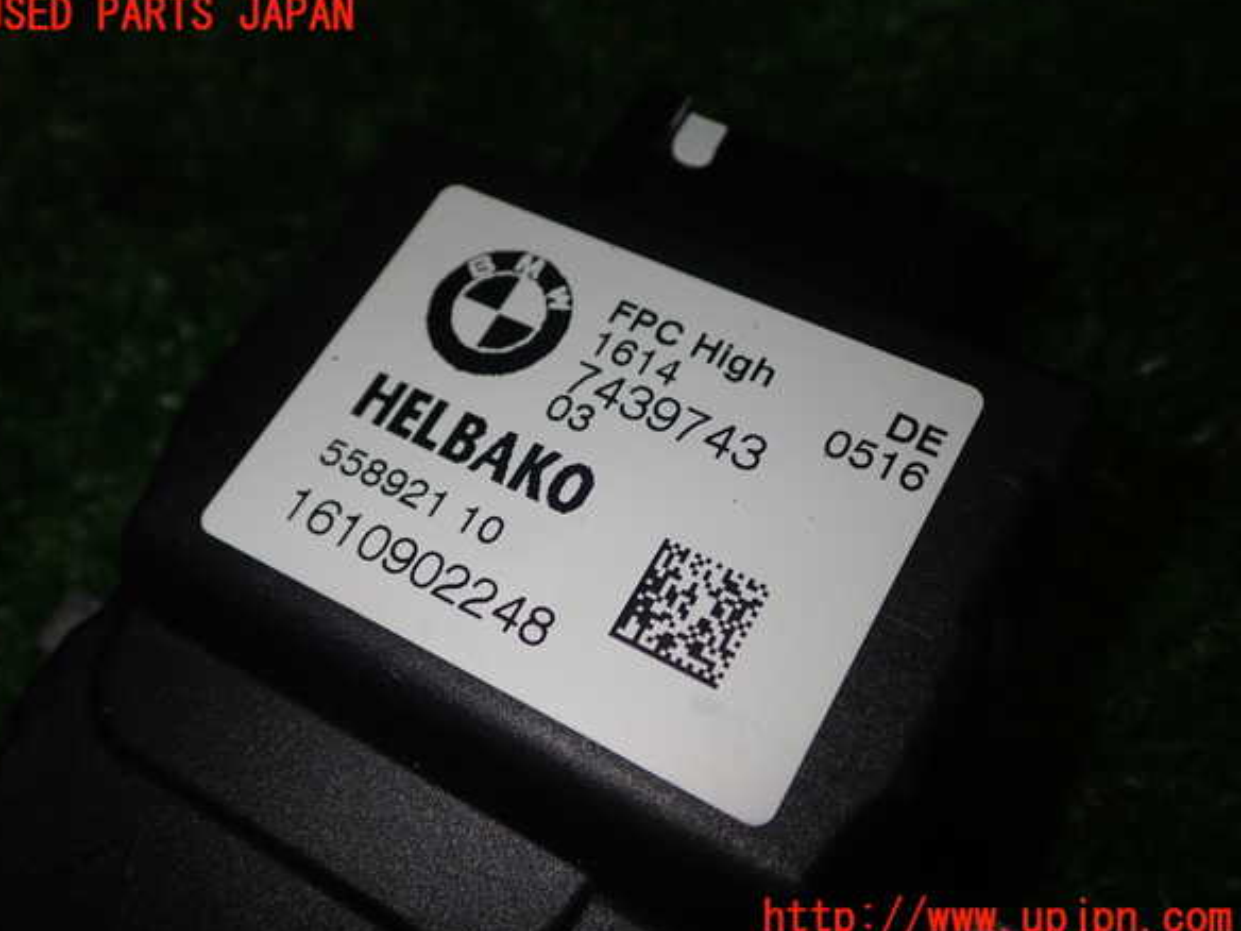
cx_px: 606
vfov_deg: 38.7
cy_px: 468
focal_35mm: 37
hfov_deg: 50.1
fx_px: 1326
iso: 200
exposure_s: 1/40
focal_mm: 6.37
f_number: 7.1
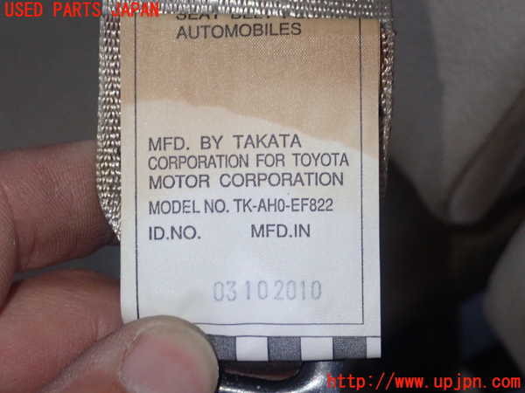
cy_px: 196
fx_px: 1122
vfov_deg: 19.9
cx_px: 262
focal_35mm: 74
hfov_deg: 26.3
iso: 800
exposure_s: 1/50
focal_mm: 13.47
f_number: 4.2
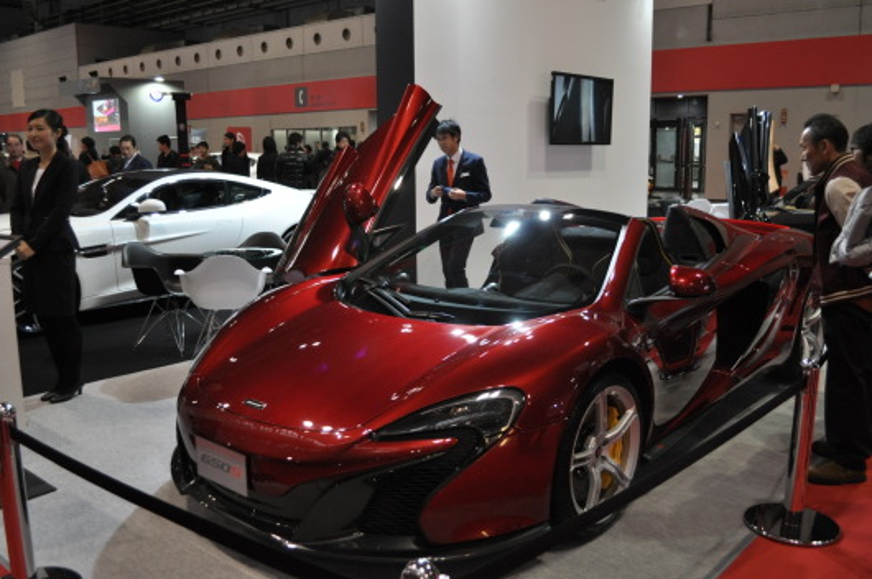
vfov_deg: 39.9
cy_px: 290
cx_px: 436
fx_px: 798
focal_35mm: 33
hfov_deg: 57.3
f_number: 3.8
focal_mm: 22
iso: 800
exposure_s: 1/100
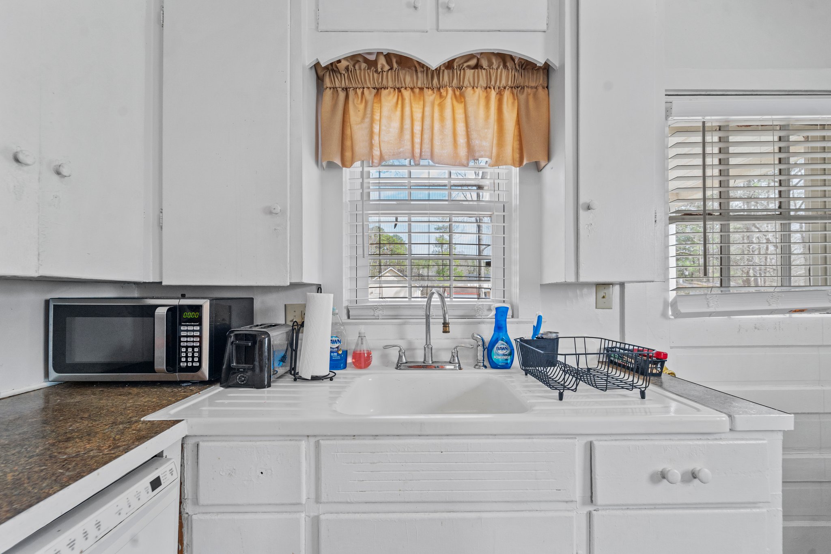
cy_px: 277
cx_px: 416
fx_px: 323
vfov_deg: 81.2
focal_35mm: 14
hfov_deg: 104.3
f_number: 8
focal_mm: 14
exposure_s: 1/15
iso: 400
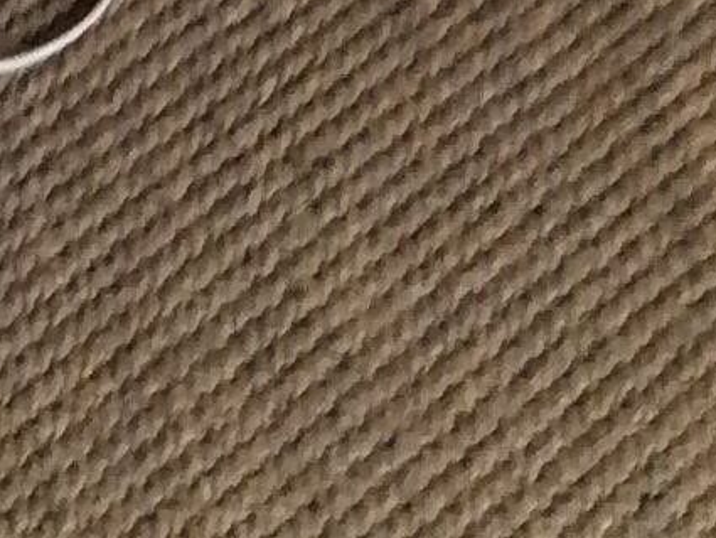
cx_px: -1267
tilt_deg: -63.0
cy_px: 1536
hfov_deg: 8.7
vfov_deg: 6.9
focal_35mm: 195
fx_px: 4035
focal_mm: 3.3
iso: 80
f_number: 2.4
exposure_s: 1/25
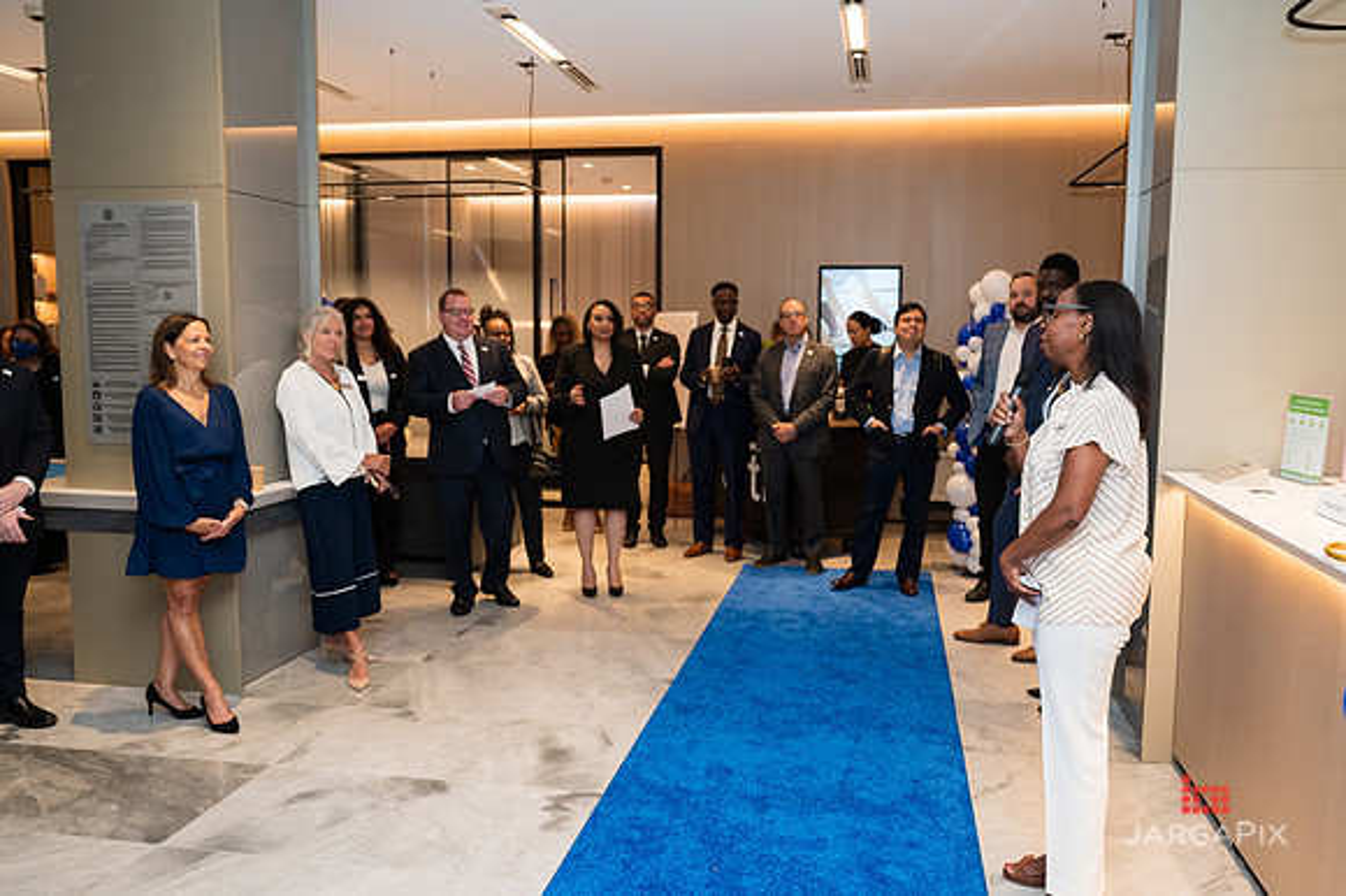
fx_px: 1078
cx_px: 696
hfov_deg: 63.9
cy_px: 433
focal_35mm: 29
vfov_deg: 45.1
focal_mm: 26
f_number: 3.2
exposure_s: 1/160
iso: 400
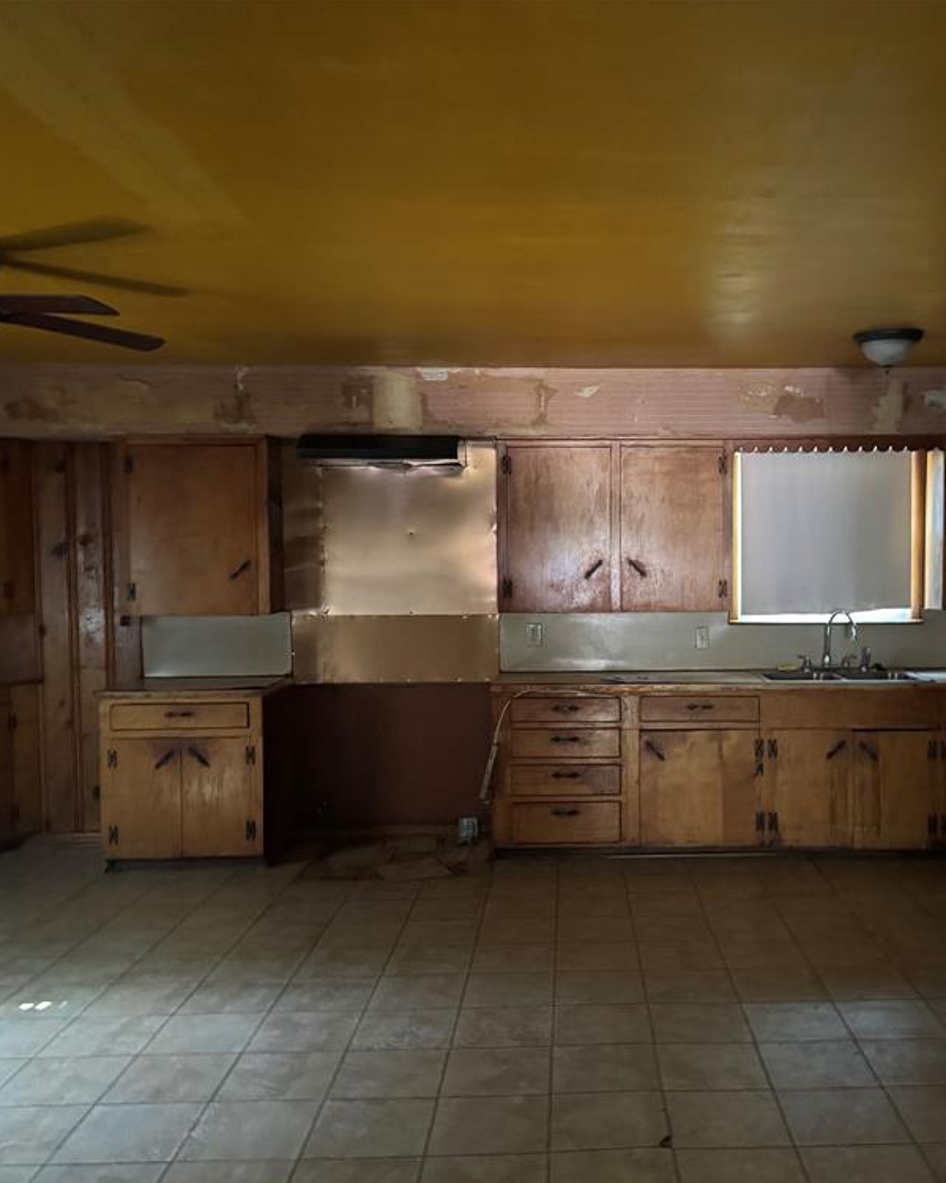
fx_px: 1120
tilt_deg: -4.0
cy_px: 598
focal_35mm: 32
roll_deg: +0.3
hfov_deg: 45.2
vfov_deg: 55.7
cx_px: 624
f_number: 1.78
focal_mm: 6.76
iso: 1600
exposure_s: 1/30
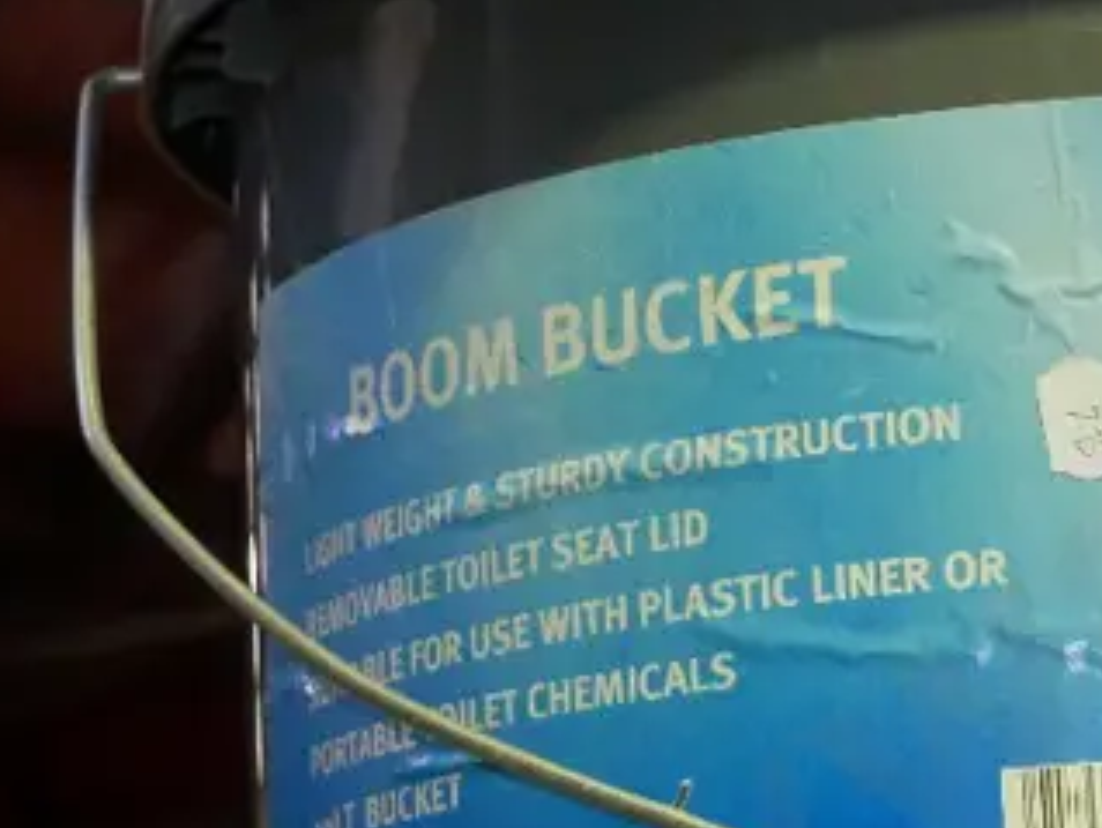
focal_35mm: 161
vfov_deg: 9.2
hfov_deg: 12.2
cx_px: 1022
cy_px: 677
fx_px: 5129
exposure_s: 1/125
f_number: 5.6
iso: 3200
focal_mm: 25
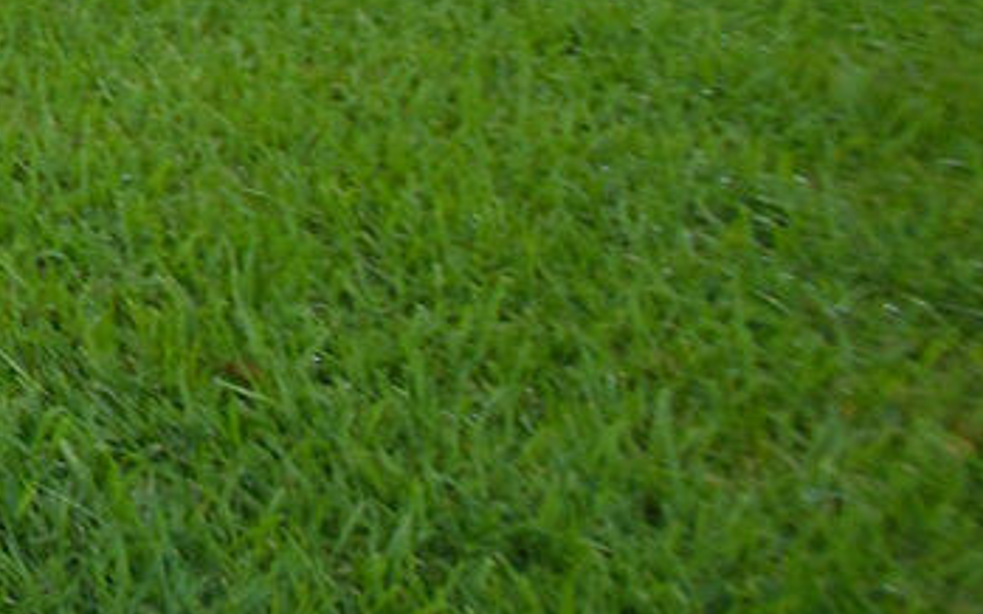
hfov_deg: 19.7
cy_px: -810
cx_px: -879
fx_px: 1875
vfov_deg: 13.9
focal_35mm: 70
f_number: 3.5
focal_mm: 10
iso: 400
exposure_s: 1/2500
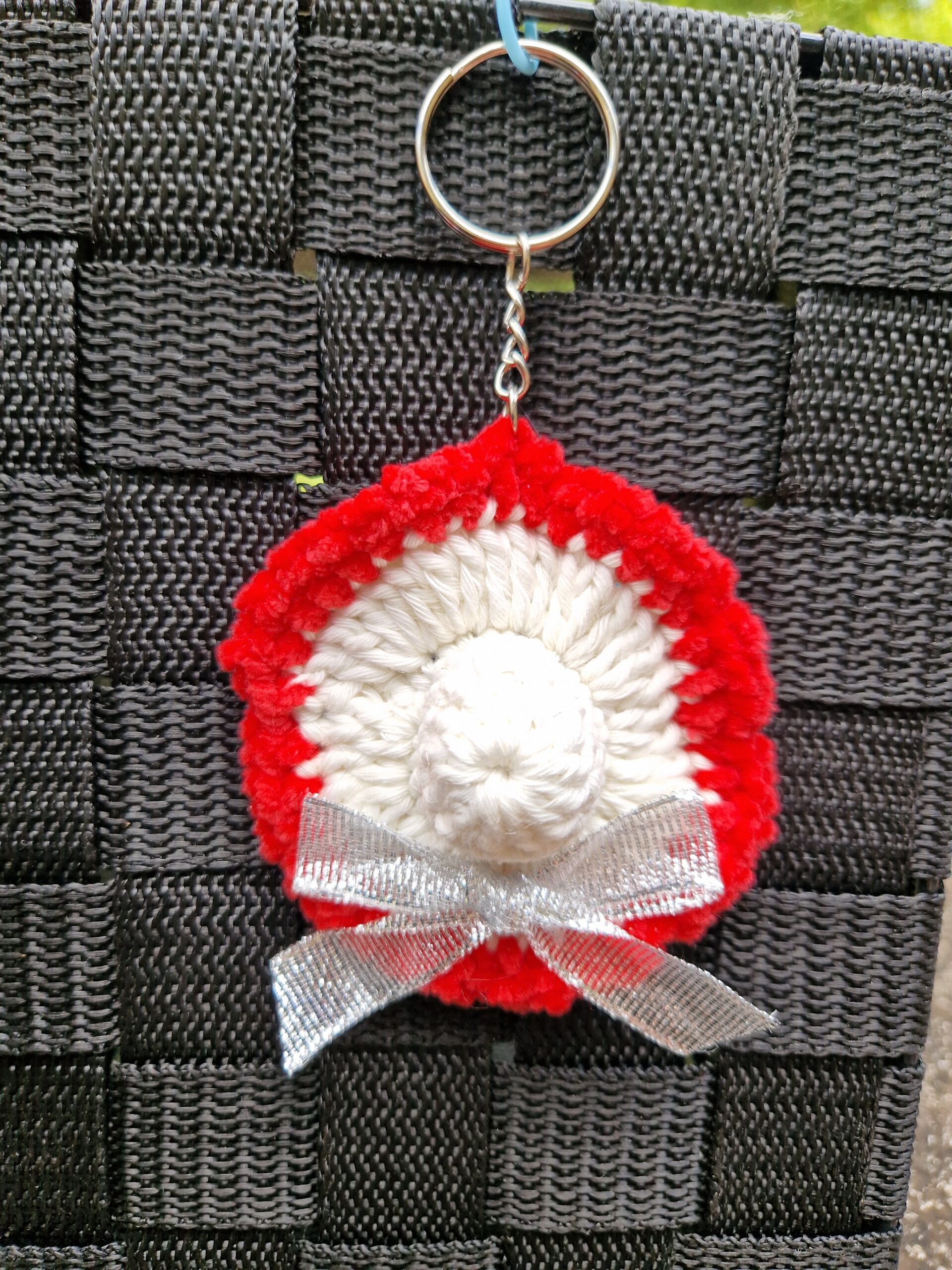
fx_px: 843
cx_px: 476
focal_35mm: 23
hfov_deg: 58.9
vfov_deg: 73.9
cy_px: 635
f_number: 1.8
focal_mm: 5.4
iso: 50
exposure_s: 1/180
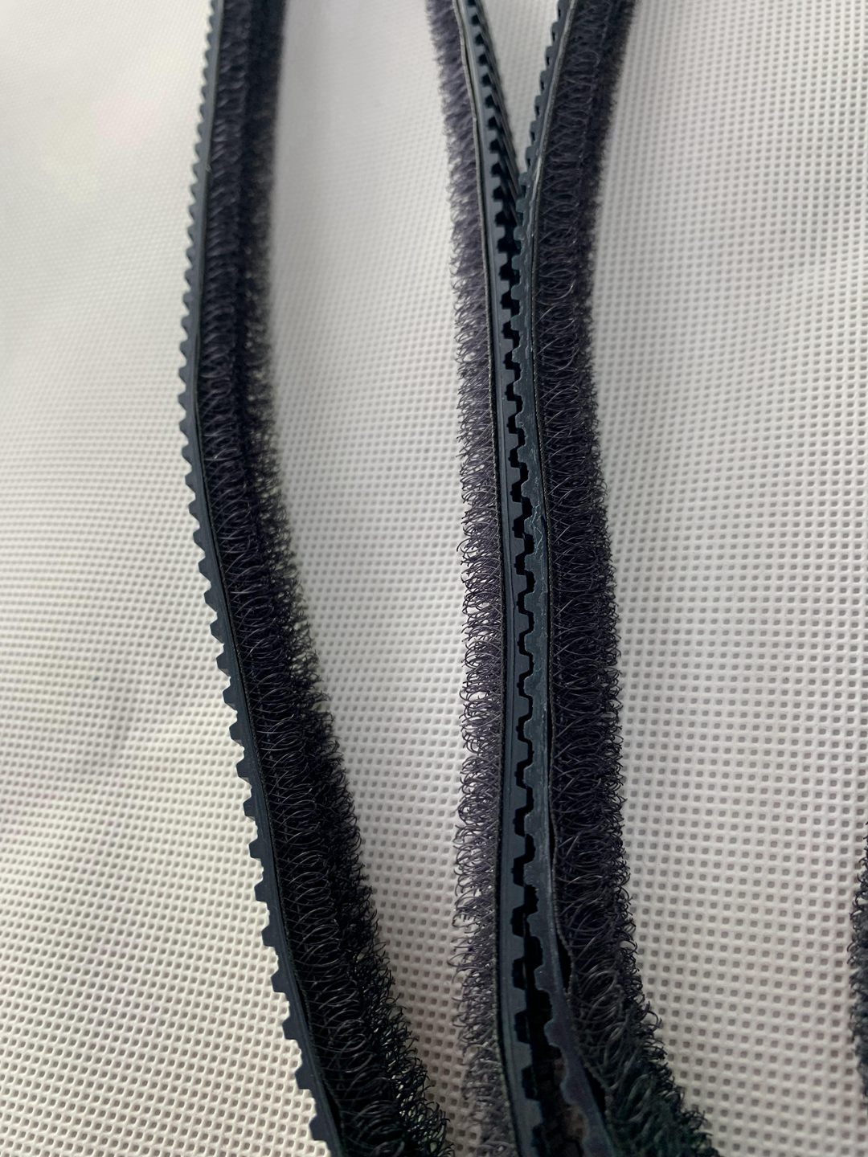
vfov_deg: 67.3
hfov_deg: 53.1
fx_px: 869
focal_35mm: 26
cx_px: 434
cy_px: 578
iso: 64
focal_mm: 4.25
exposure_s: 1/121
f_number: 1.8
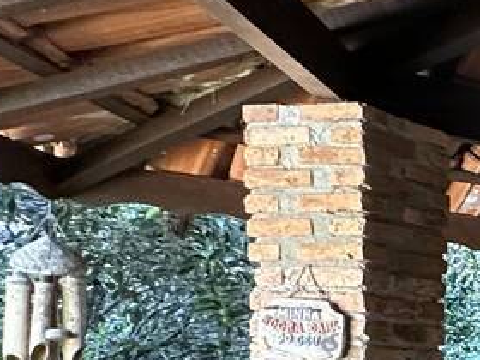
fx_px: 998
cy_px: 394
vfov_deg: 19.6
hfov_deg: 15.9
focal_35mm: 72
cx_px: 1099
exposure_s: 1/72
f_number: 2.2
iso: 320
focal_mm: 2.22
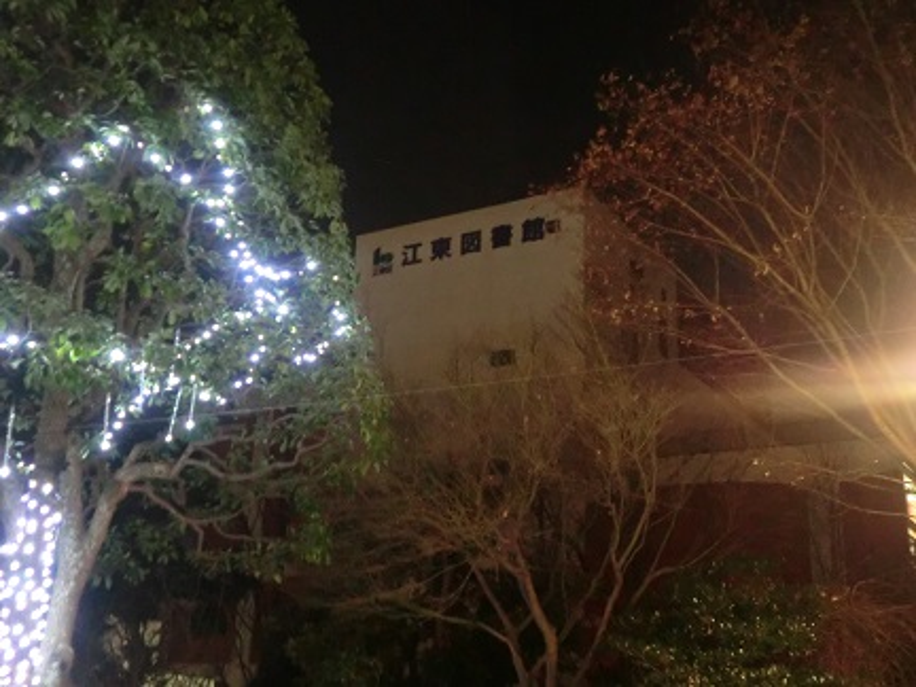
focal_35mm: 45
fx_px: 1191
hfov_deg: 42.1
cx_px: 458
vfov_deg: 32.2
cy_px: 344
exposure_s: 1/4
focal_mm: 8.2
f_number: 4.3
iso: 800
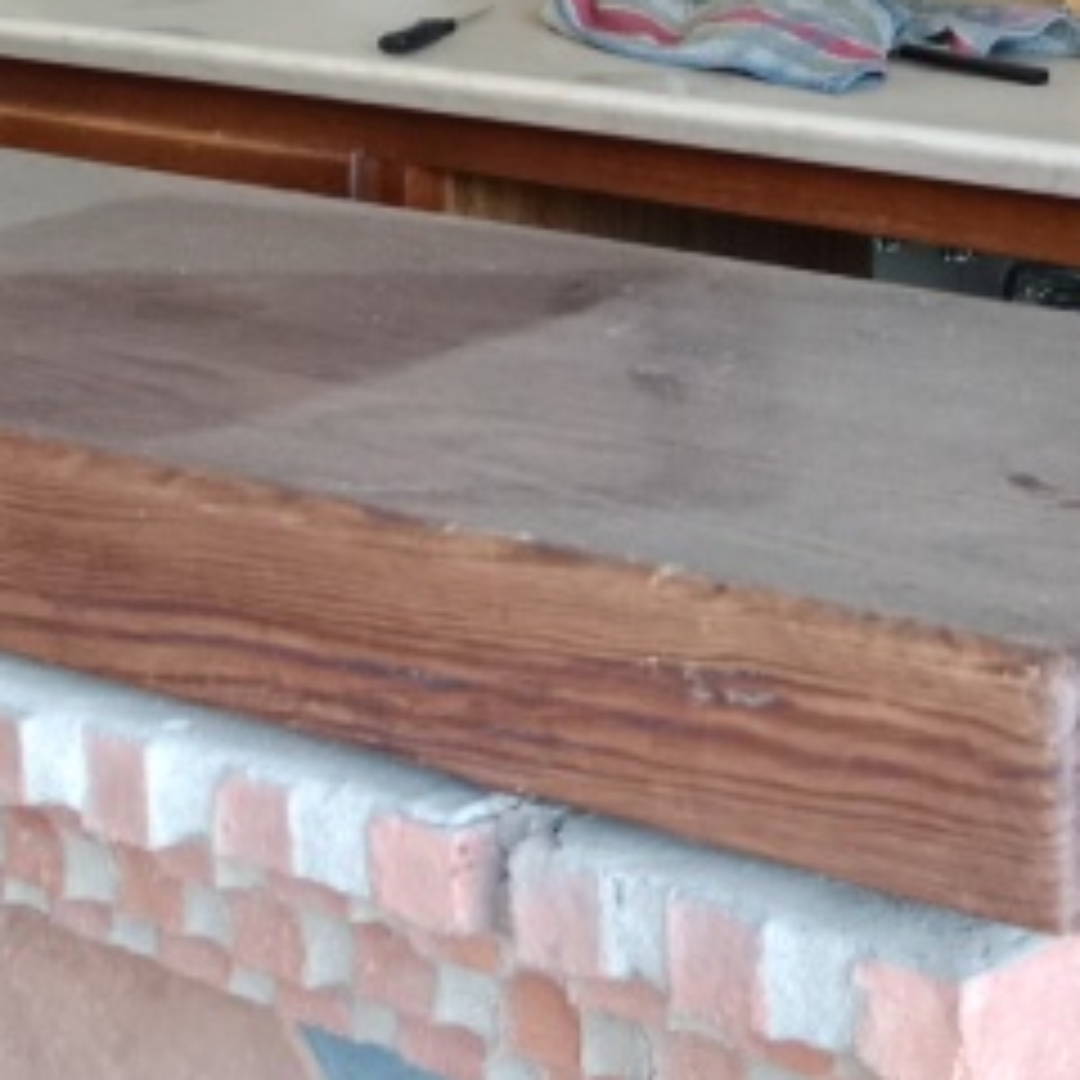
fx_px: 3459
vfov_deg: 16.0
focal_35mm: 98
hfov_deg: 17.7
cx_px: 567
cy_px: -626
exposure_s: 1/25
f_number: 1.8
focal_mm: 3.96
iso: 1501
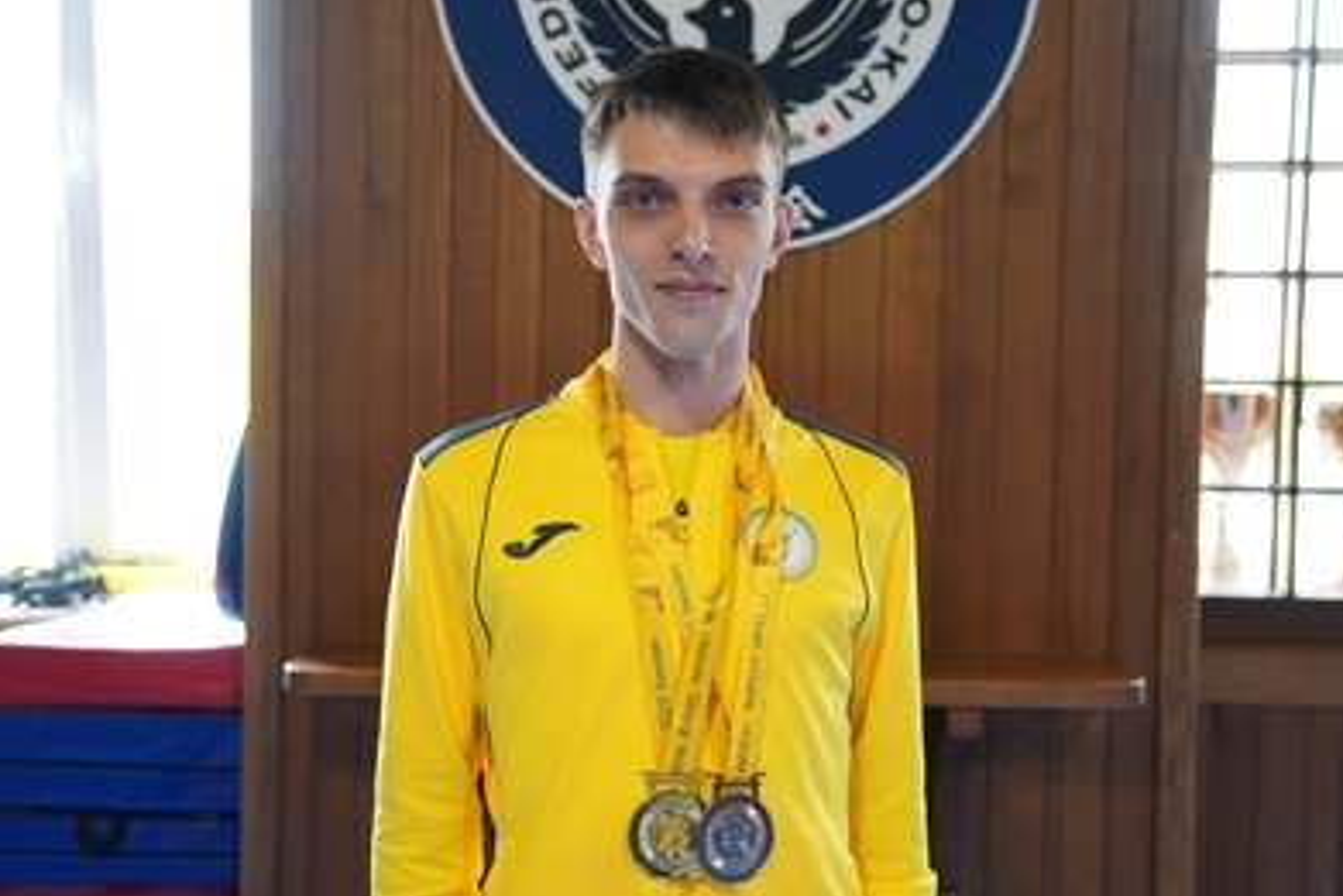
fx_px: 1605
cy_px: 448
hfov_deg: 45.4
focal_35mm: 43
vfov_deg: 31.2
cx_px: 684
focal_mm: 42
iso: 800
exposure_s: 1/160
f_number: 2.8
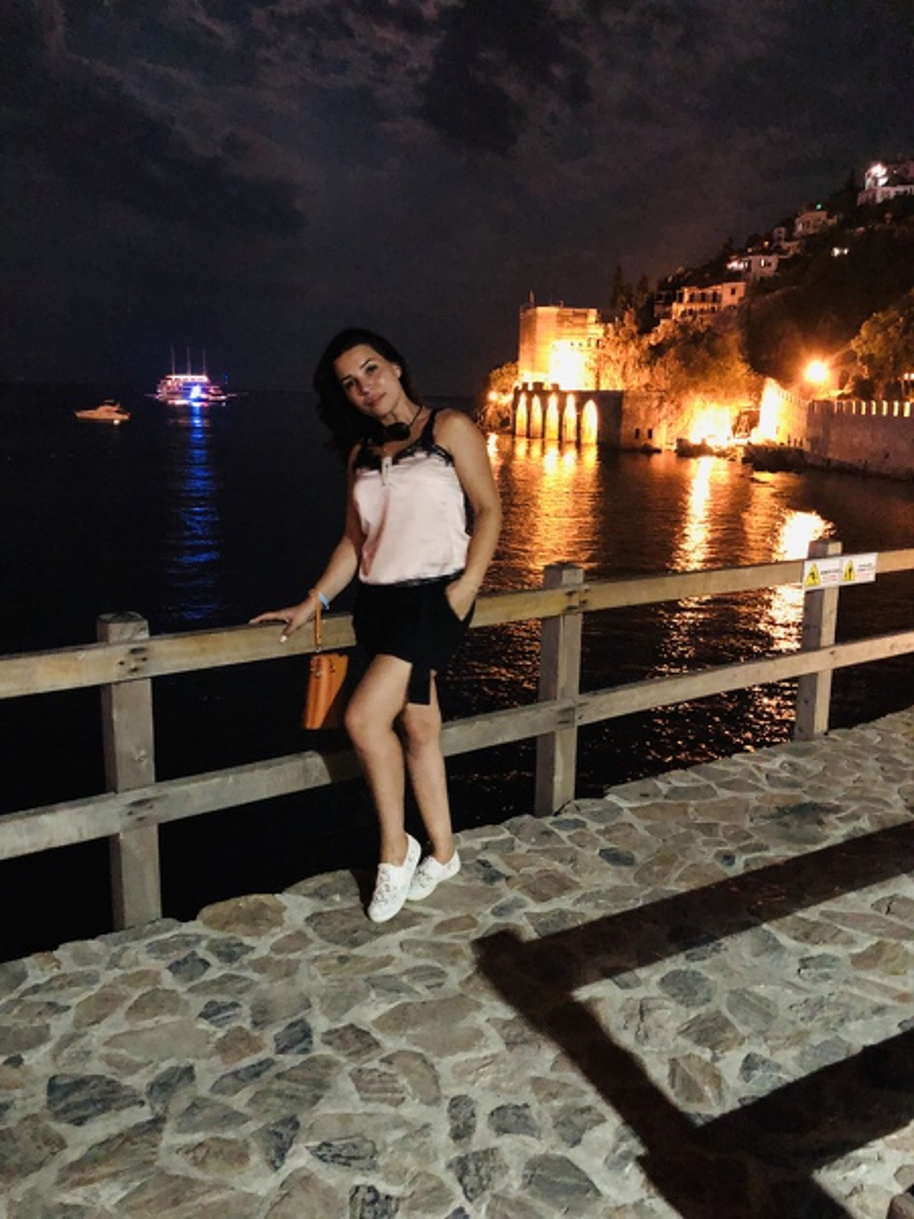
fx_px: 986
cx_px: 457
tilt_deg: -11.5
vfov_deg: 63.4
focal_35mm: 28
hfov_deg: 49.7
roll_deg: -1.5
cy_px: 610
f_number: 1.8
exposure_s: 1/4
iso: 800
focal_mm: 3.99
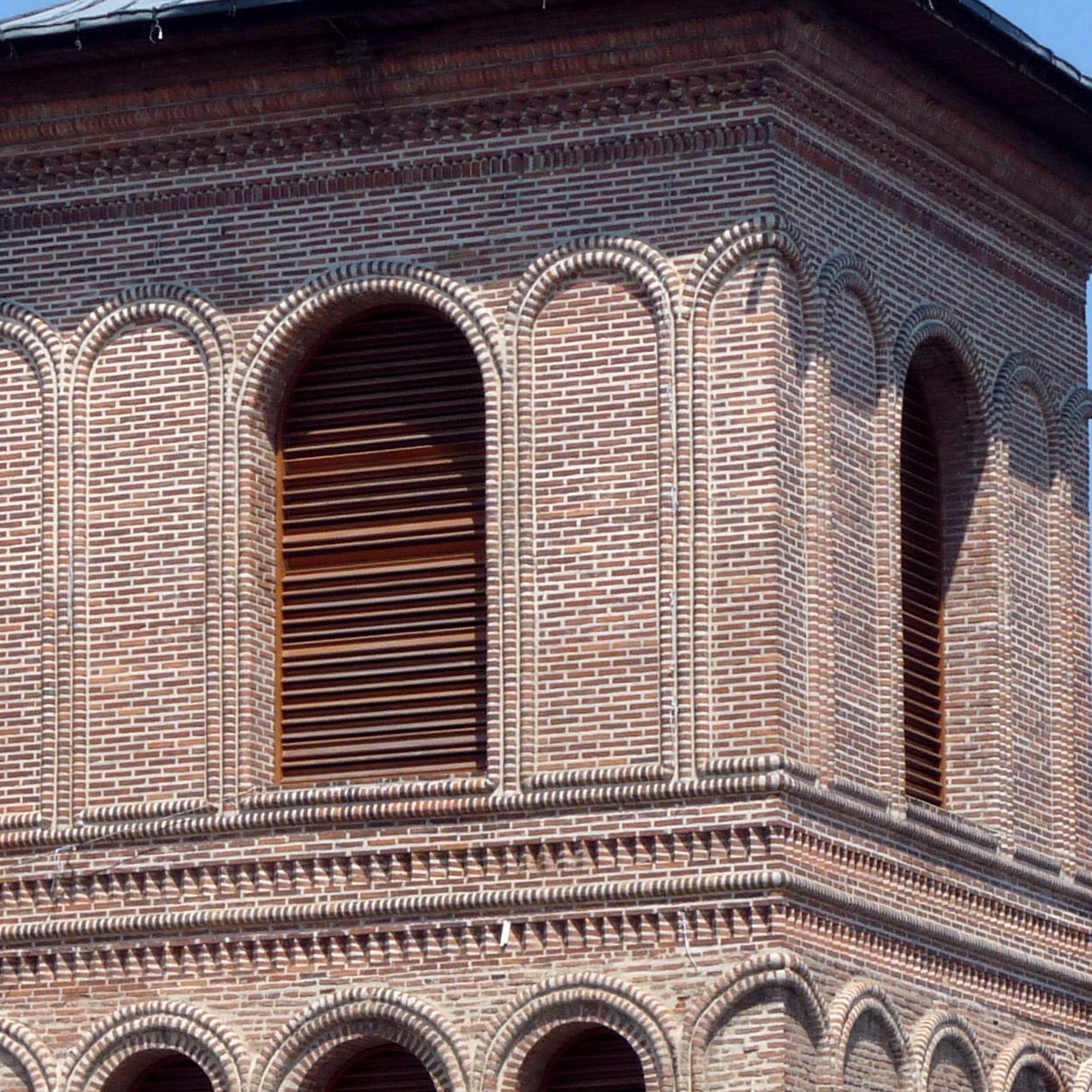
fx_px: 6960
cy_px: 829
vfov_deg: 9.0
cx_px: 379
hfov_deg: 9.0
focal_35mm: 195
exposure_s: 1/400
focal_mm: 13.3
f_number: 6.3
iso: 100
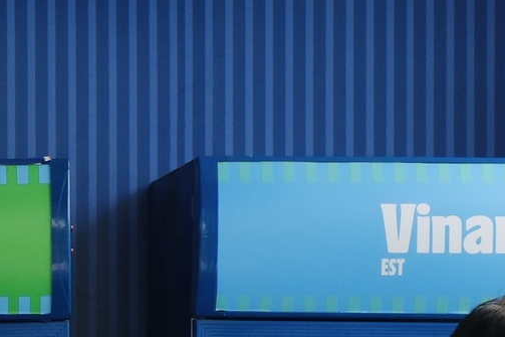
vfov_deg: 5.0
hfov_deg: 7.2
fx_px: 3786
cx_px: -708
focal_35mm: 270
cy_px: 769
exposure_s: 1/125
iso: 400
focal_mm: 35
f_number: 5.6
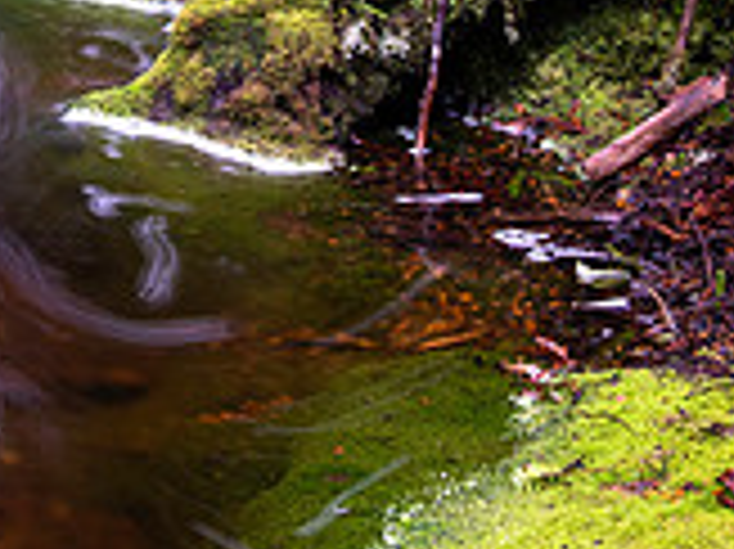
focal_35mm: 123
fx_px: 2606
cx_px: -95
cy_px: -286
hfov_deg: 15.6
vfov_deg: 11.5
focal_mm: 36
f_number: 16
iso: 200
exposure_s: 2
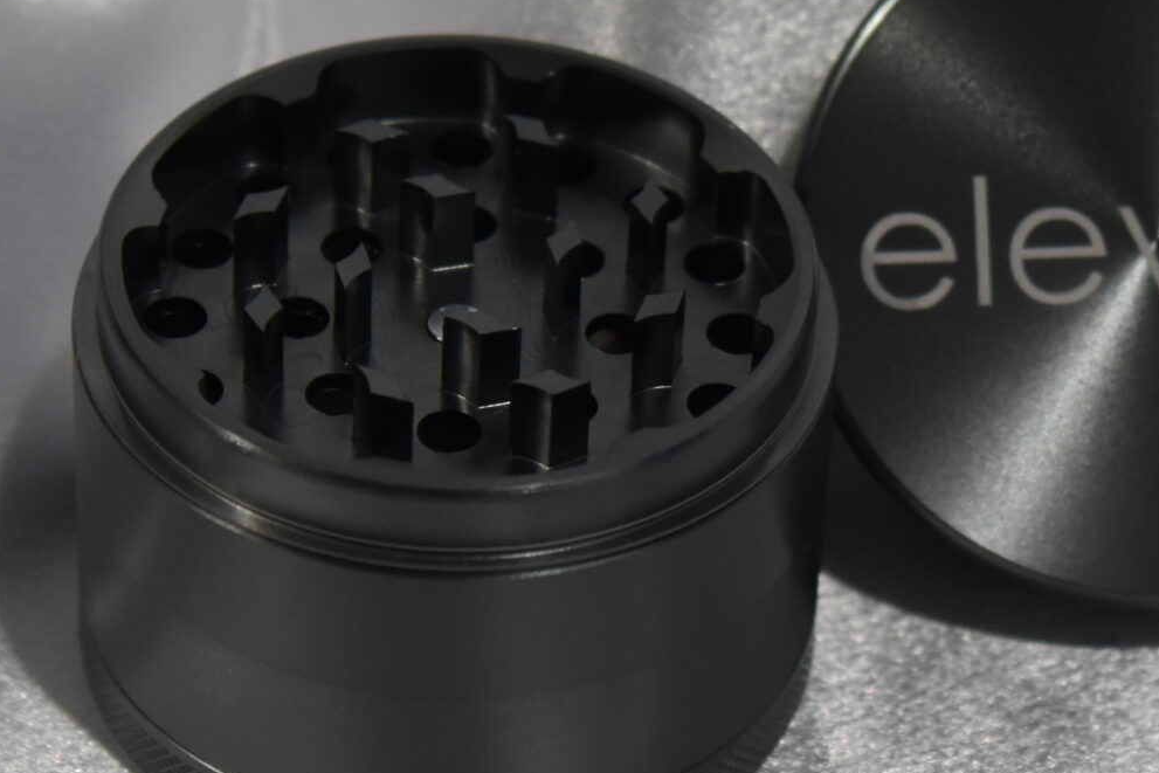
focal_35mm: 186
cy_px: 348
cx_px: 793
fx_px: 5989
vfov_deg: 7.4
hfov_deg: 11.0
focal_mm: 48
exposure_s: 1/60
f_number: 4
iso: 800
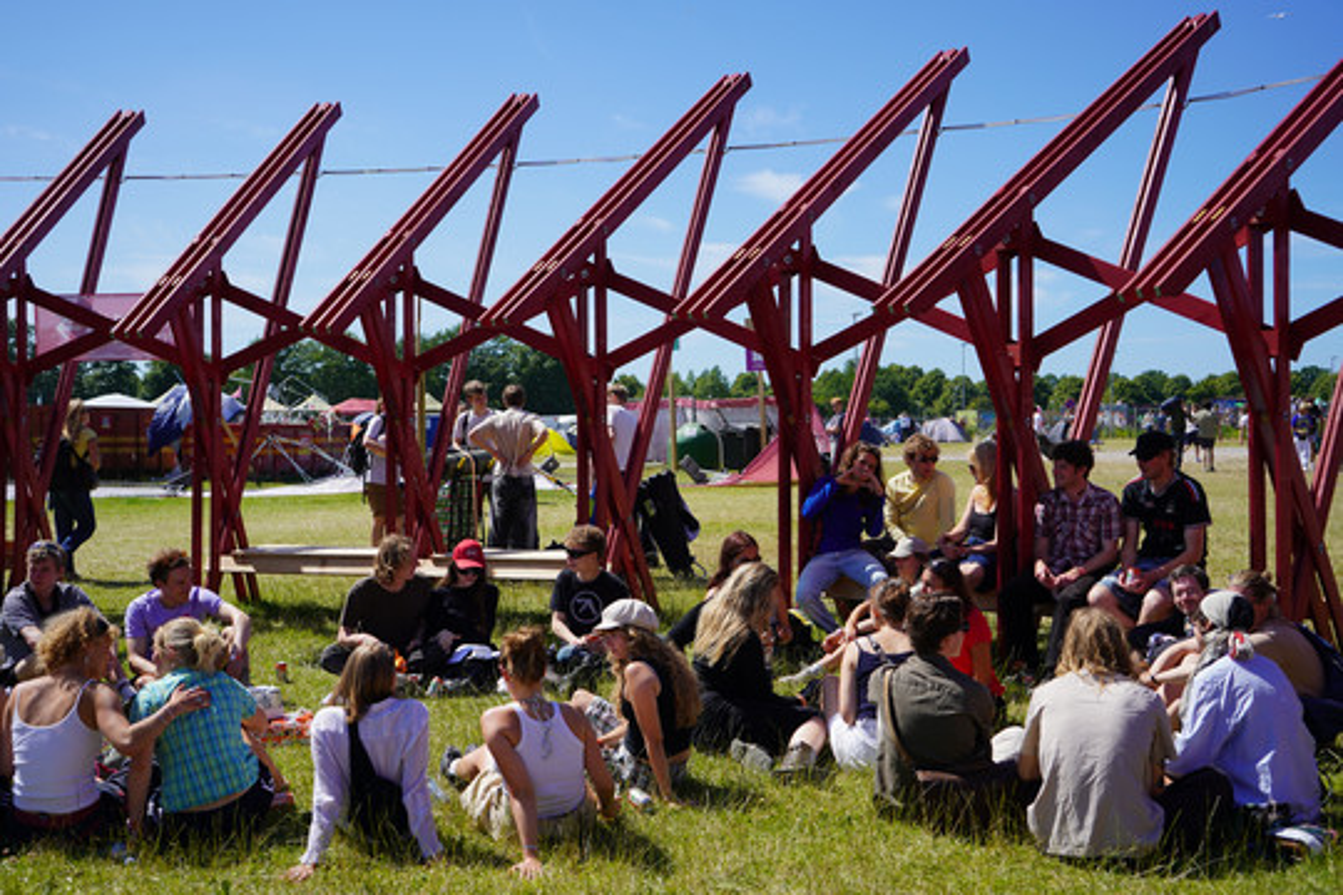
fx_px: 1529
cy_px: 448
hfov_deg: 47.4
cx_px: 672
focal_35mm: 41
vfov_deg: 32.6
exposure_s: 1/640
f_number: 5
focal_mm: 41
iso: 100
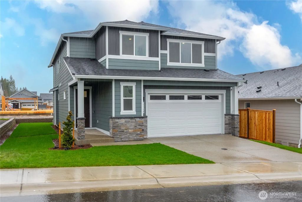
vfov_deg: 55.2
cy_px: 101
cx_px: 151
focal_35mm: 23
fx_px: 193
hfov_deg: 76.1
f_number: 7.1
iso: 80
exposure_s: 1/40
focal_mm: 23
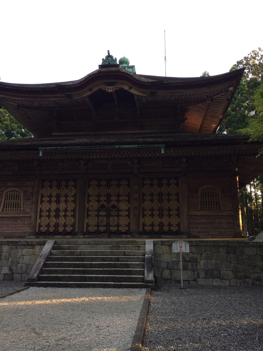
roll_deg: +1.2
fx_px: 294
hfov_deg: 48.2
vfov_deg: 61.7
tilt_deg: +9.9
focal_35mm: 29
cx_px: 132
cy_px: 176
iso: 50
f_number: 2.2
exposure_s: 1/120
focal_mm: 4.15
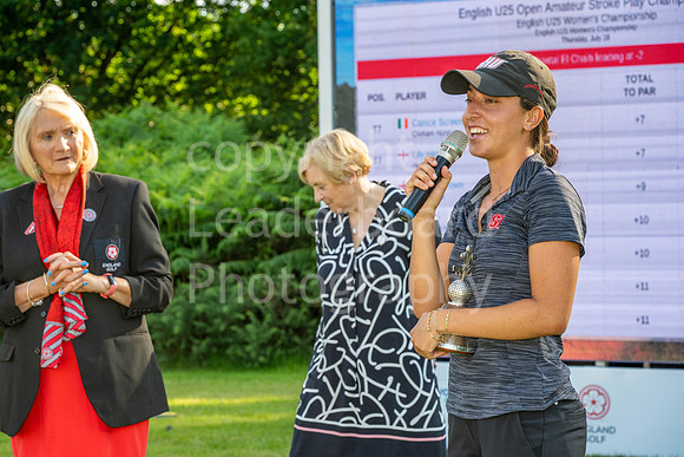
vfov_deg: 14.0
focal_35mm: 98
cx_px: 342
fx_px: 1862
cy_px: 228
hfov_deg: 20.8
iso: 200
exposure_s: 1/200
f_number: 8
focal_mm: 98
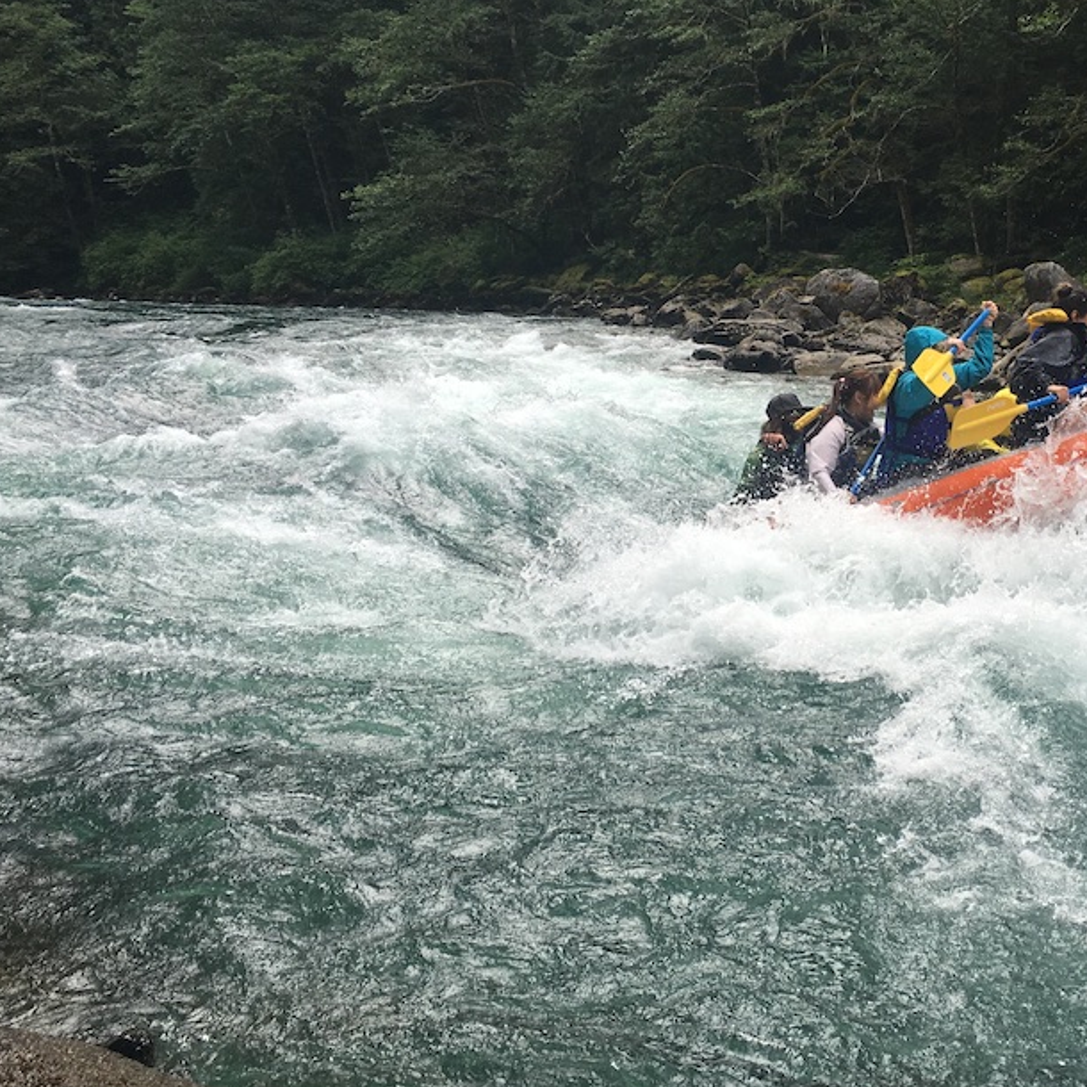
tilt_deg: -4.7
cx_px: 868
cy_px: 483
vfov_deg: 39.1
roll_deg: -2.0
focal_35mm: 43
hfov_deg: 37.8
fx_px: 1528
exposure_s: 1/657
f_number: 2.2
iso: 25
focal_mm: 4.15
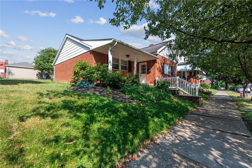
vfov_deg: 77.4
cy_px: 84
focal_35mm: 15
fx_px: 105
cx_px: 126
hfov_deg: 100.4
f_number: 11
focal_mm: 15
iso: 50
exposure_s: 1/50
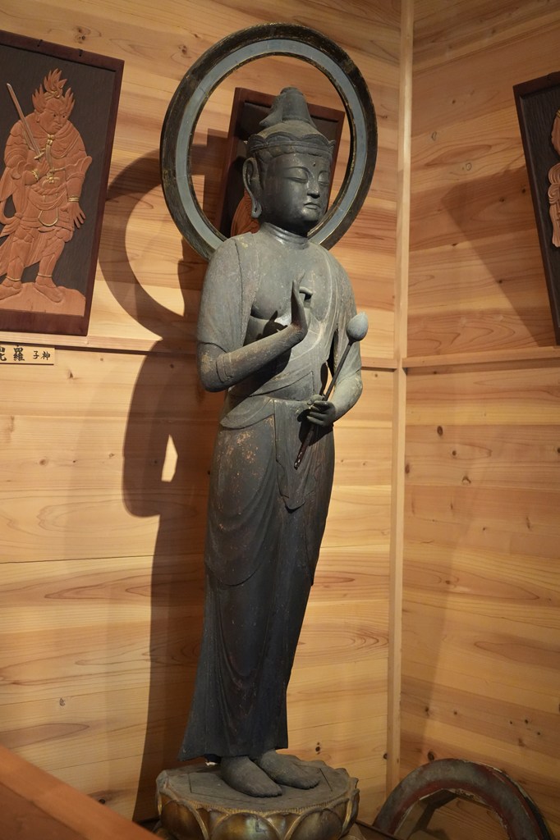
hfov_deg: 29.2
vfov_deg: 42.8
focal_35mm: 46
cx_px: 280
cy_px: 420
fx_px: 1074
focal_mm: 46
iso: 8000
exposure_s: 1/160
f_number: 4
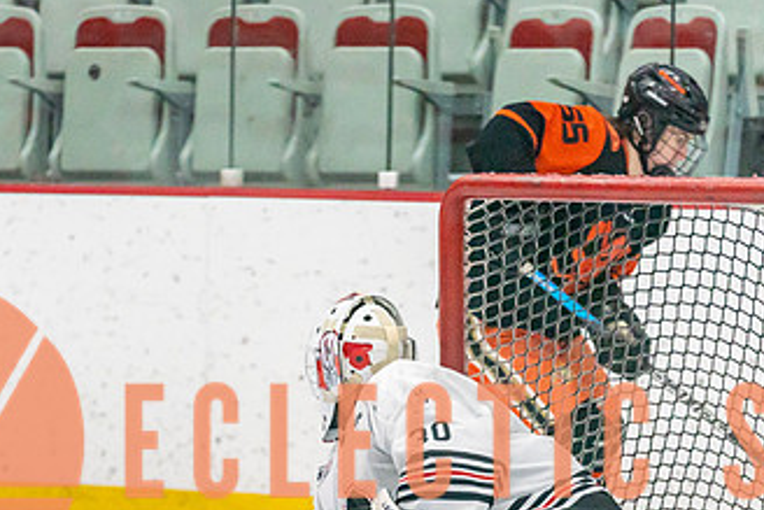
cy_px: 534
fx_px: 9426
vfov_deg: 3.1
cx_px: 276
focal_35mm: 444
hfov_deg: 4.6
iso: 3200
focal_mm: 200
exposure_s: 1/1250
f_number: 2.8
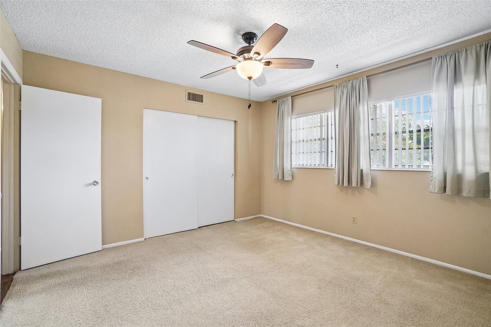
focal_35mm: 15
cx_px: 246
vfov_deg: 77.3
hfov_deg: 100.4
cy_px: 164
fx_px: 205
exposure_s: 1/30
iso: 800
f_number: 8
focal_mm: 10
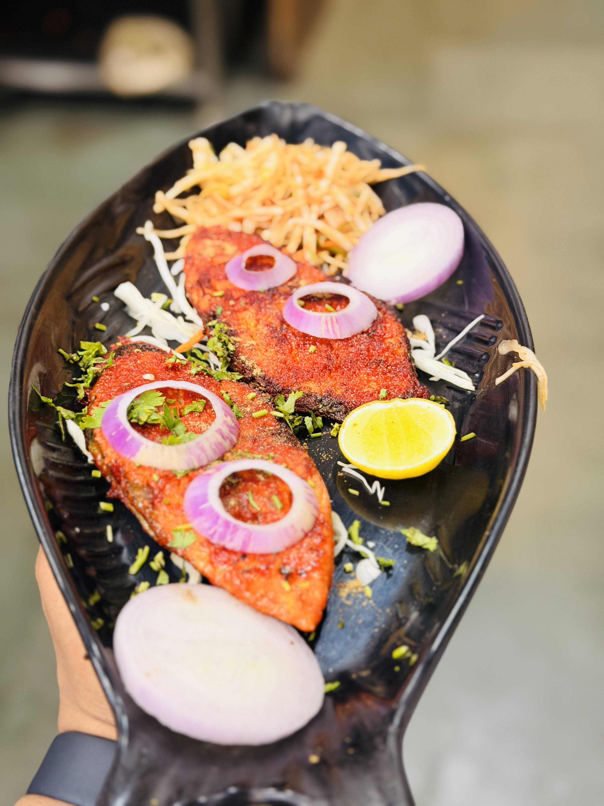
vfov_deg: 39.7
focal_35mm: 48
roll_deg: -1.0
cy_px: 403
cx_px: 302
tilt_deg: -43.0
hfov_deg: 30.3
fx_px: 1117
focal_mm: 6.76
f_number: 1.78
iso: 320
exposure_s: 1/33
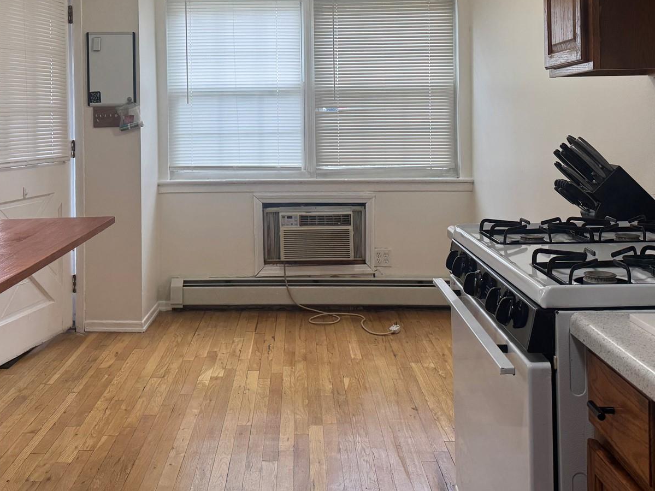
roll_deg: +0.7
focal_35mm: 41
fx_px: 776
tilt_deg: -1.0
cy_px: 116
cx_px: 281
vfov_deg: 34.3
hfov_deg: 45.7
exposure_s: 1/120
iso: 125
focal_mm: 6.76
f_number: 1.78
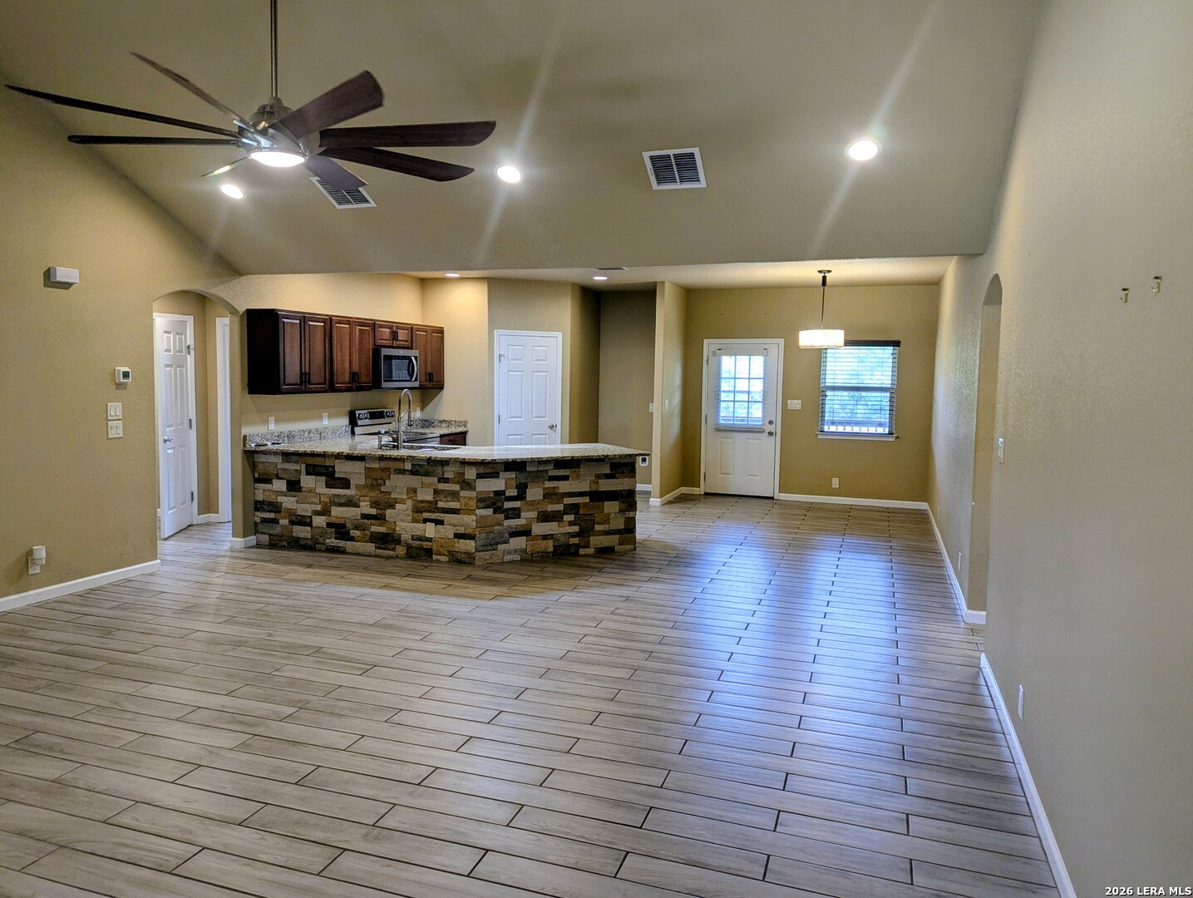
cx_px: 596
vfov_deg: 56.9
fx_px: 828
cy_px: 449
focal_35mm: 24
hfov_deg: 71.5
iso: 52
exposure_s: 1/40
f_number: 1.85
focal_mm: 6.81
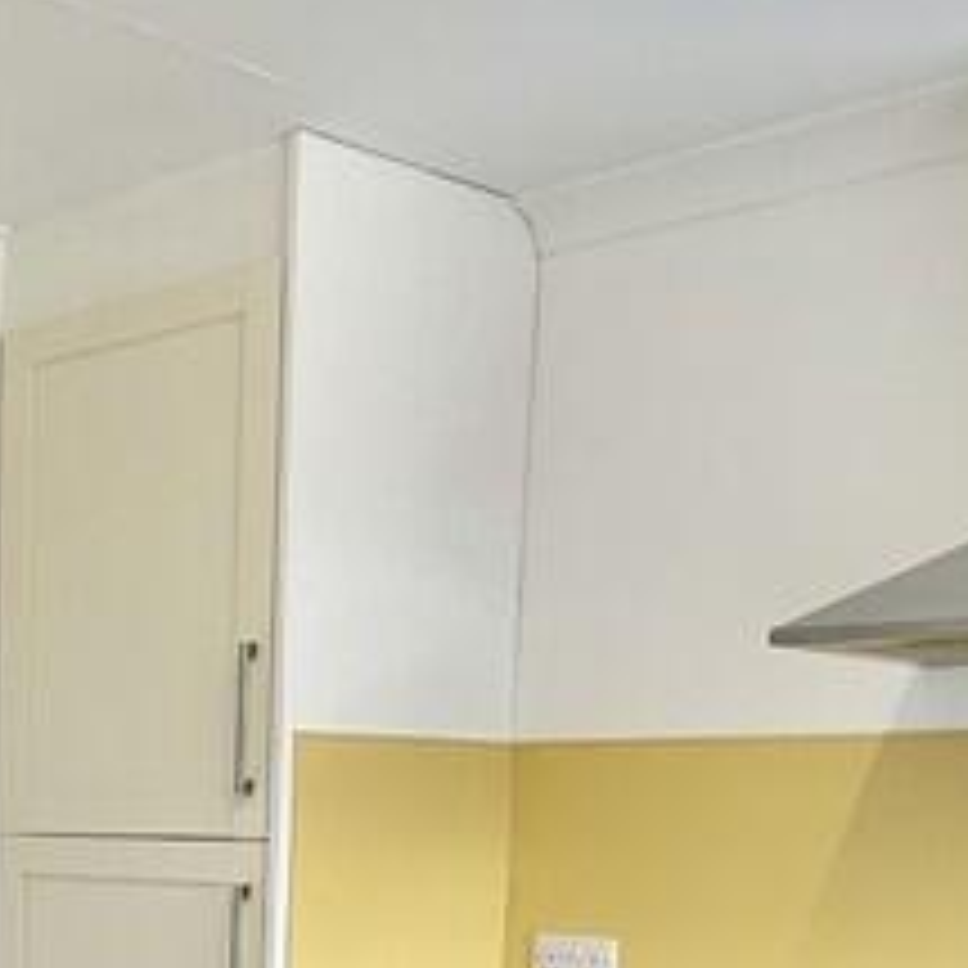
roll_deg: +0.5
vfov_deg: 27.4
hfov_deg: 25.3
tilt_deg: -4.4
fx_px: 1867
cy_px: 977
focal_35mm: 59
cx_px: -270
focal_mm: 2.22
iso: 50
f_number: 2.2
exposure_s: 1/116
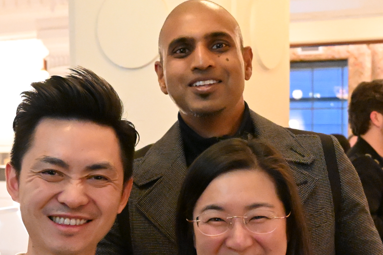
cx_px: 190
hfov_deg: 25.2
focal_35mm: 81
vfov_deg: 16.8
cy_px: 199
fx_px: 858
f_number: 3.5
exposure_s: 1/30
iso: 12800
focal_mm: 21.5
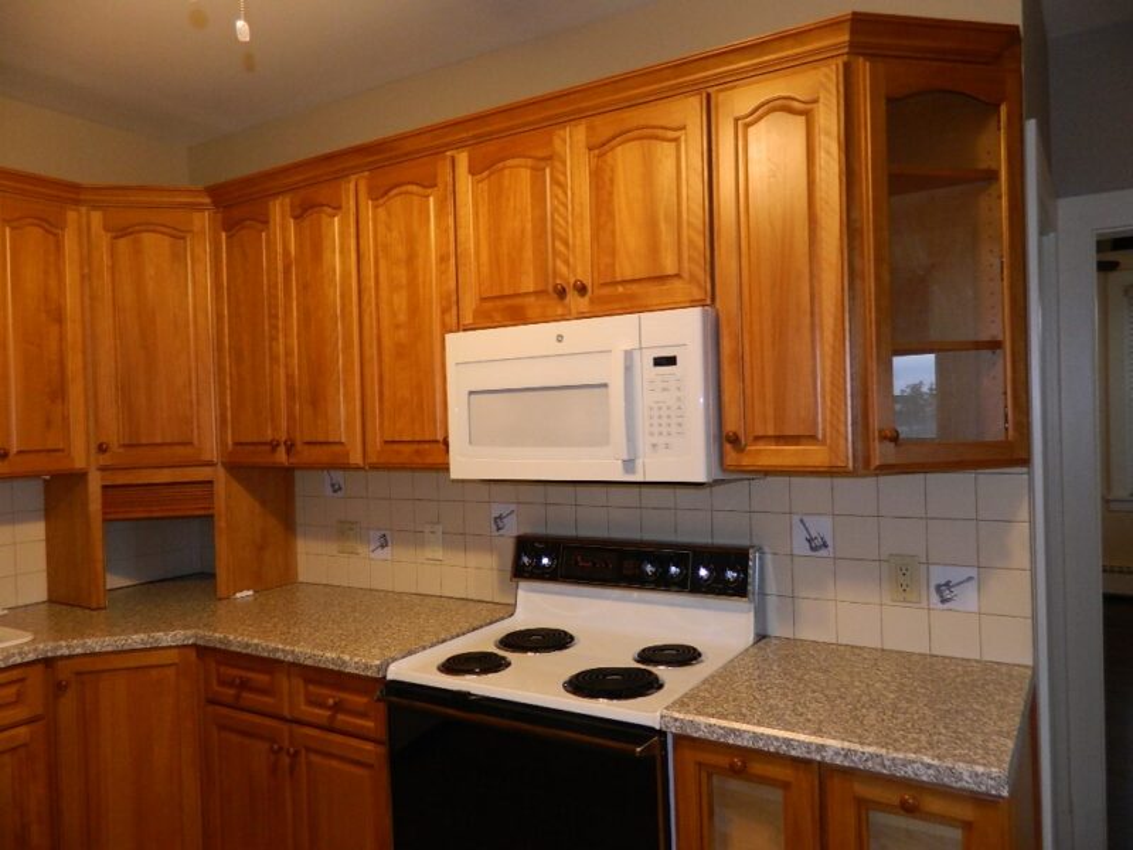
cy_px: 425
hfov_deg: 69.4
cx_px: 566
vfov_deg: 54.9
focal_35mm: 25
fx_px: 818
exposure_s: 1/30
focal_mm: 4.5
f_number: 3.1
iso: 200
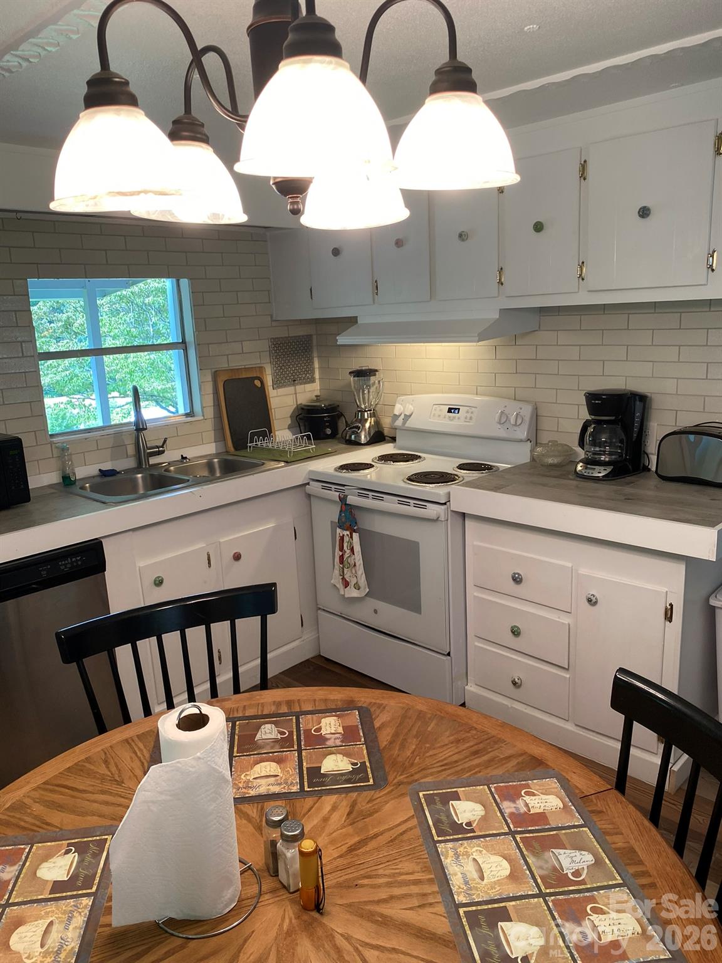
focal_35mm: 26
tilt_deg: -12.4
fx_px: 723
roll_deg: +1.3
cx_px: 361
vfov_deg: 67.3
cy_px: 482
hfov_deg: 53.1
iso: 100
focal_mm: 4.25
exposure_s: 1/103
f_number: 1.8
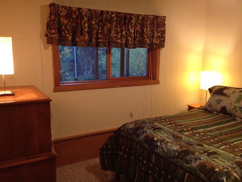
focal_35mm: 35
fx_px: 245
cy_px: 91
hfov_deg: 52.6
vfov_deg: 40.8
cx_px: 121
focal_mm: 4.28
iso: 250
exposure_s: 1/20
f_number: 2.4
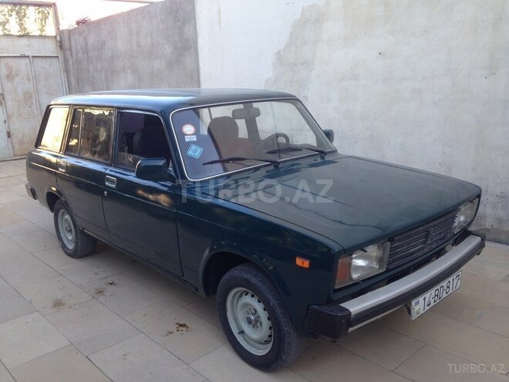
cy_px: 191
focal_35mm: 33
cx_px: 254
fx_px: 485
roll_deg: +1.3
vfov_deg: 42.9
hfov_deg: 55.4
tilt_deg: -13.0
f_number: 2.4
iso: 50
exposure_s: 1/120
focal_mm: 4.12
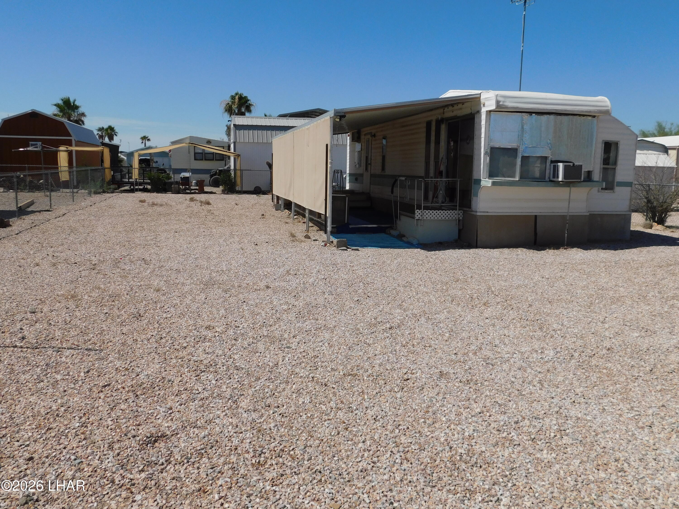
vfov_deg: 46.8
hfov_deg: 60.0
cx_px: 340
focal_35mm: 30
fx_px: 588
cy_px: 254
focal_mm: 5.3
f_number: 6.4
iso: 125
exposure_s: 1/800
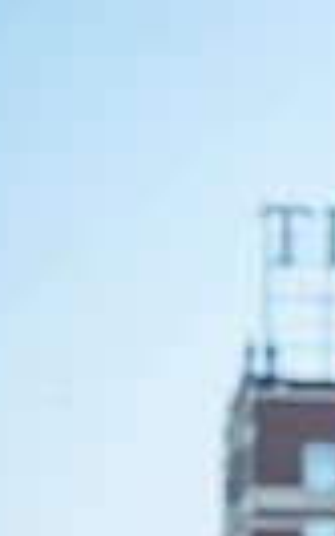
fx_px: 4694
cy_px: 638
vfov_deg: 6.5
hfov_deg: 4.0
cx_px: 990
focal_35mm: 321
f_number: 4
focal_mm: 67
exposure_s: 1/640
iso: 360
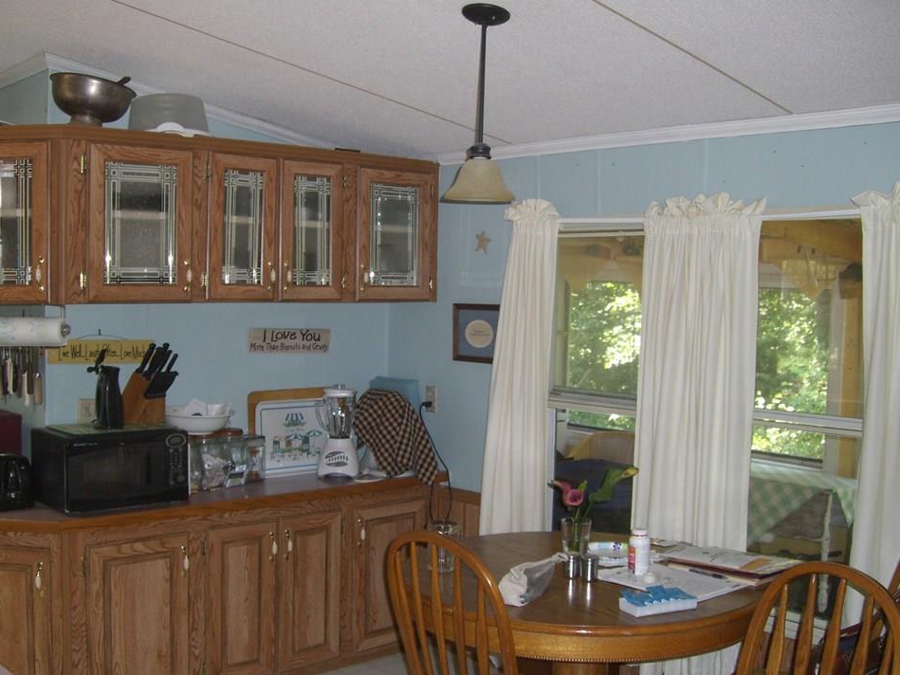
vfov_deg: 35.1
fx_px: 1066
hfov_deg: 45.8
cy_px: 350
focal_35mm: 41
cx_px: 444
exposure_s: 1/60
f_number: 2.7
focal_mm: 6.2
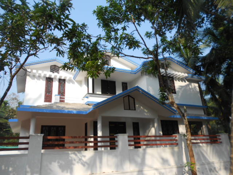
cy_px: 88
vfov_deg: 53.1
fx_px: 175
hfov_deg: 67.3
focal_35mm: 26
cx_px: 116
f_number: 3.2
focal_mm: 4.6
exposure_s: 1/500
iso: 80
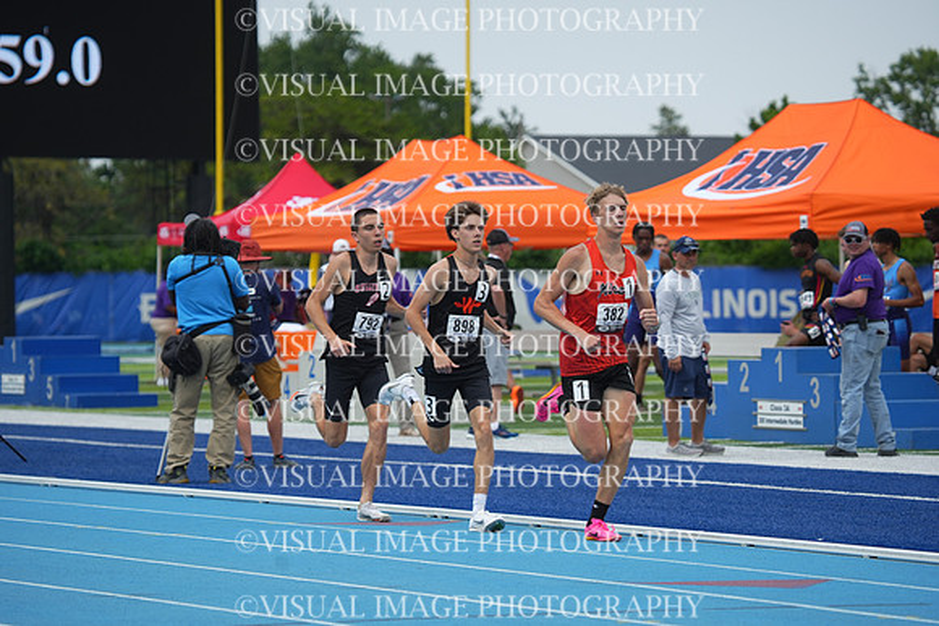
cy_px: 313
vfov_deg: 6.5
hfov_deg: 9.8
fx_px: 5479
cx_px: 470
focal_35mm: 210
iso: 400
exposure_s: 1/2000
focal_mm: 210
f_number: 5.6
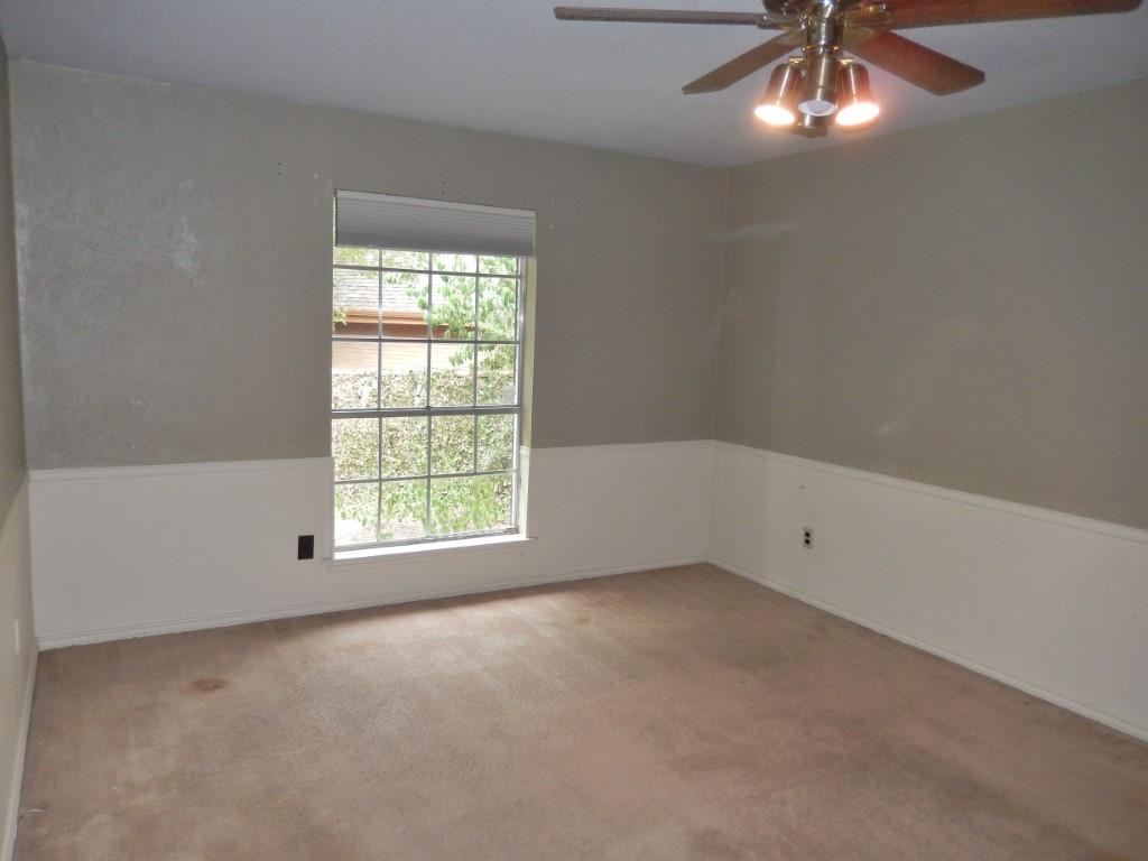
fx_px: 829
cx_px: 574
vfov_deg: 54.9
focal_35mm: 25
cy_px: 430
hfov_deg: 69.4
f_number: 3.4
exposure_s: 1/30
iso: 200
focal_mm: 4.5
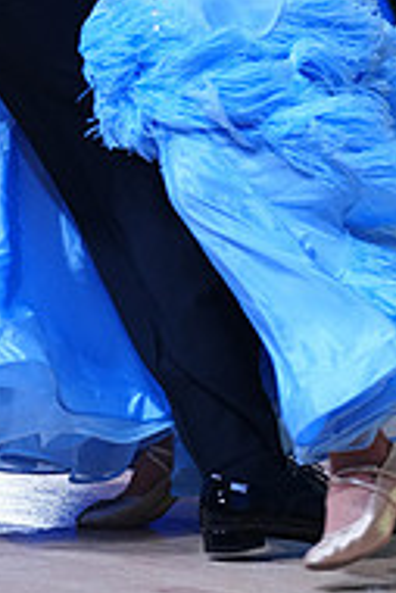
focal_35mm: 312
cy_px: -175
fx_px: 5138
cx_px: 254
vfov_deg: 6.5
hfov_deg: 4.4
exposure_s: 1/500
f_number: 2.8
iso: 800
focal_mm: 102
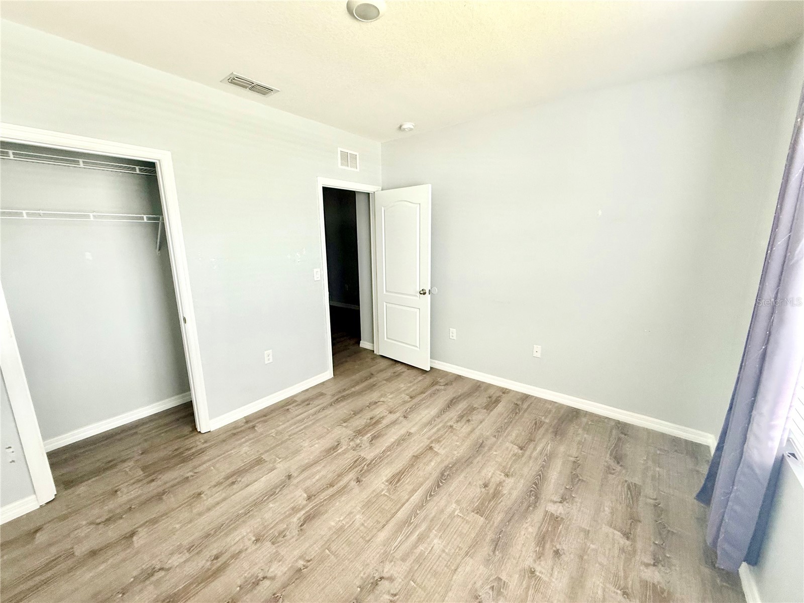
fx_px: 325
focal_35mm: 14
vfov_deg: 85.7
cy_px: 302
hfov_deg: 102.1
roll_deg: +0.2
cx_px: 402
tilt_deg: -10.6
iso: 160
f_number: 2.2
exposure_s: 1/99
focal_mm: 2.22
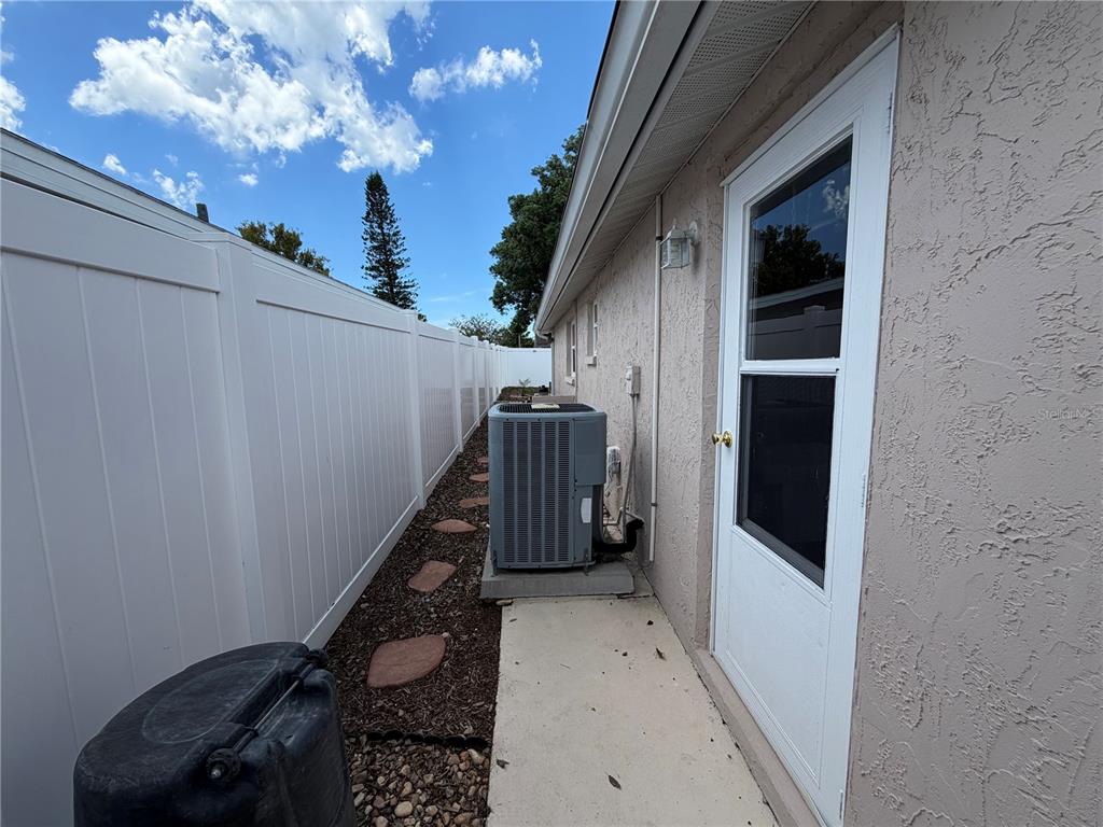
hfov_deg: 102.1
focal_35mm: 14
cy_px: 414
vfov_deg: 85.7
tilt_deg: -6.4
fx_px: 446
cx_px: 552
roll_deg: +0.1
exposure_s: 1/770
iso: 32
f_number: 2.2
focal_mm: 2.22
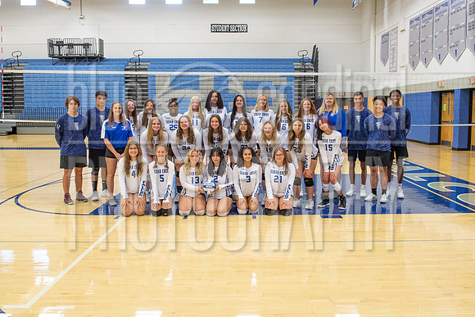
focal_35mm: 30
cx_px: 252
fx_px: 398
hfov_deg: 61.6
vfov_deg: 43.4
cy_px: 145
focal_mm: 24
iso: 2500
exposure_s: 1/250
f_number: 4
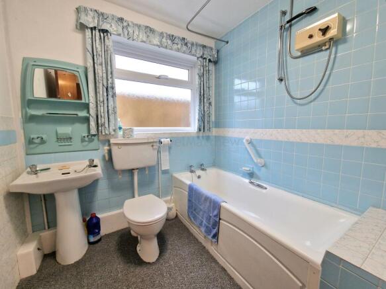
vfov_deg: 89.9
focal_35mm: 13
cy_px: 144
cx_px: 193
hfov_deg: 106.2
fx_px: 145
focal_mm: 2.2
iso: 125
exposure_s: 1/50
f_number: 2.2
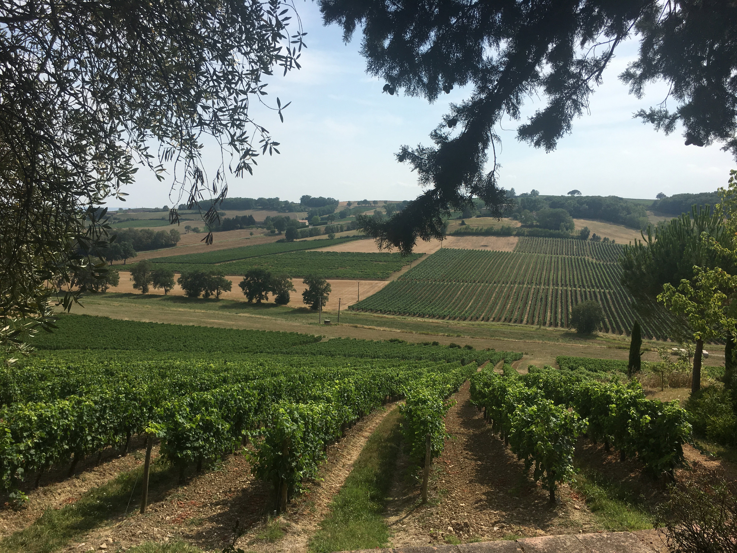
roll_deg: -1.0
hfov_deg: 61.7
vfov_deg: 48.2
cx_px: 368
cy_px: 276
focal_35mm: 29
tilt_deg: -5.4
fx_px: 617
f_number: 2.2
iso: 25
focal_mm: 4.15
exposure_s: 1/2959
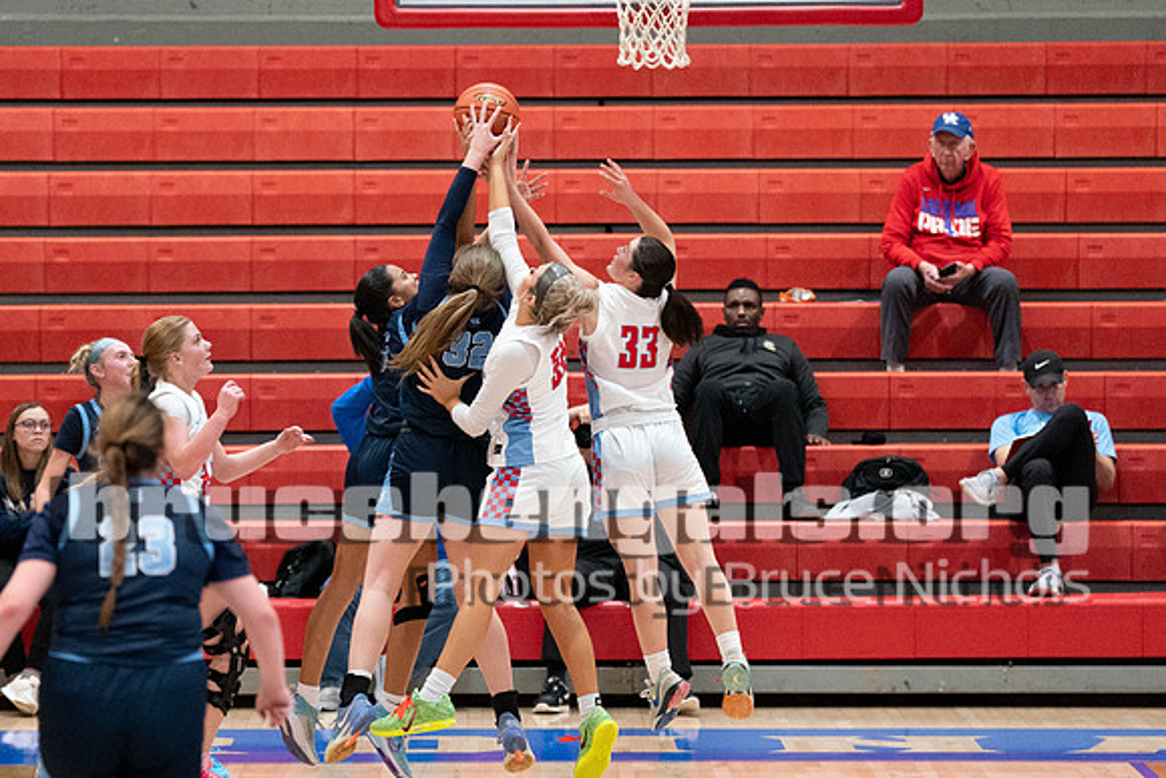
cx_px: 498
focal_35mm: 251
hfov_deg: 8.2
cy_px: 374
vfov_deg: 5.5
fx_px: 8138
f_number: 2.8
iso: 6400
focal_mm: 158
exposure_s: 1/1000
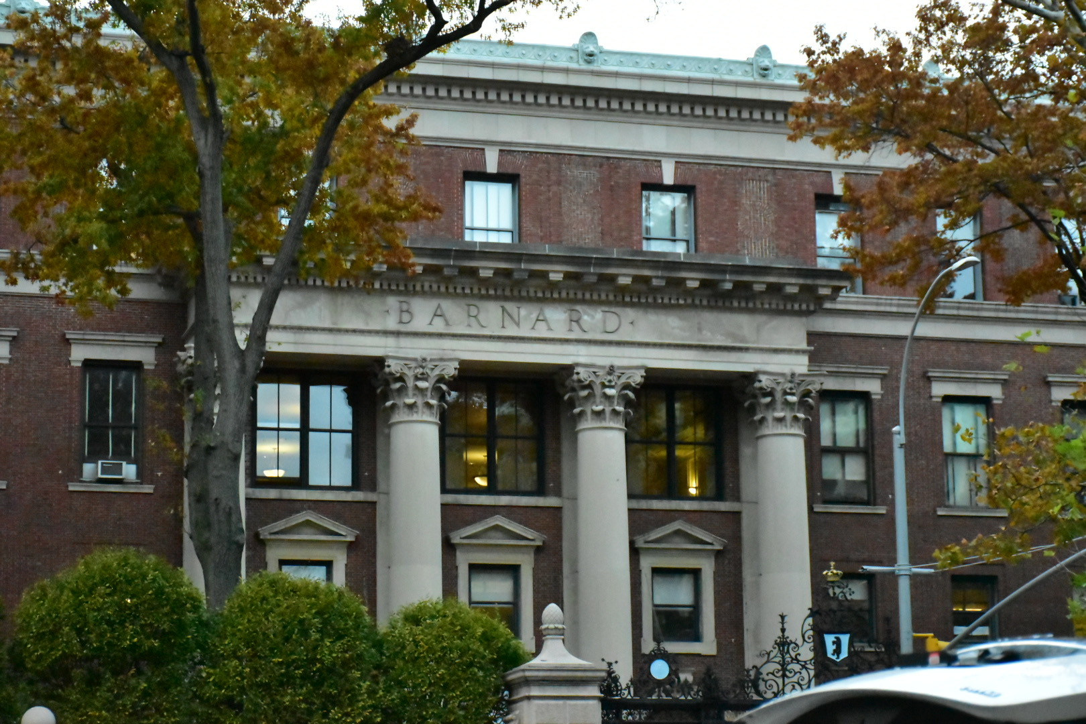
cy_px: 362
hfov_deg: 24.2
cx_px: 543
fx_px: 2534
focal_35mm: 84
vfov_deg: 16.3
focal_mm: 56
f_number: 5
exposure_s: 1/1600
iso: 16000
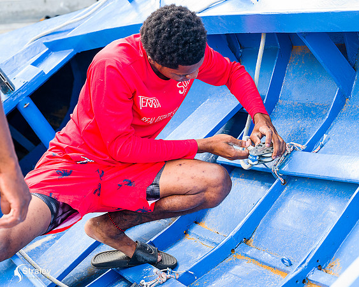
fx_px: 1041
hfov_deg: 19.6
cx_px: 158
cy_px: 144
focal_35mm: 98
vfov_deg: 15.7
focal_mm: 87
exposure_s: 1/320
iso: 1400
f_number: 6.3
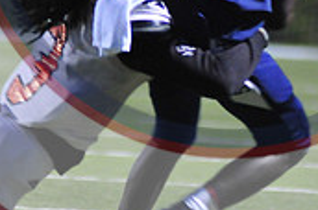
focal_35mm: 783
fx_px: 6901
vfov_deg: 1.7
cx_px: 224
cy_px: -41
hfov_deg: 2.6
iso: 1600
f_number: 2.8
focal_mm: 155
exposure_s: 1/125
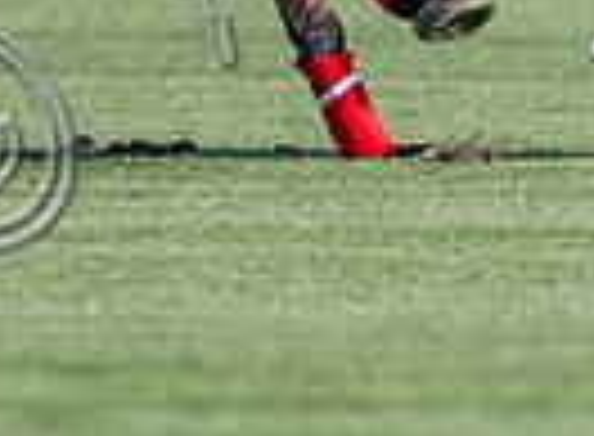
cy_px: -146
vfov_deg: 0.5
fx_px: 53356
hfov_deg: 0.6
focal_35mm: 3132
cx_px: 1023
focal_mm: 300
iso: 160
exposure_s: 1/2500
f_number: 3.2
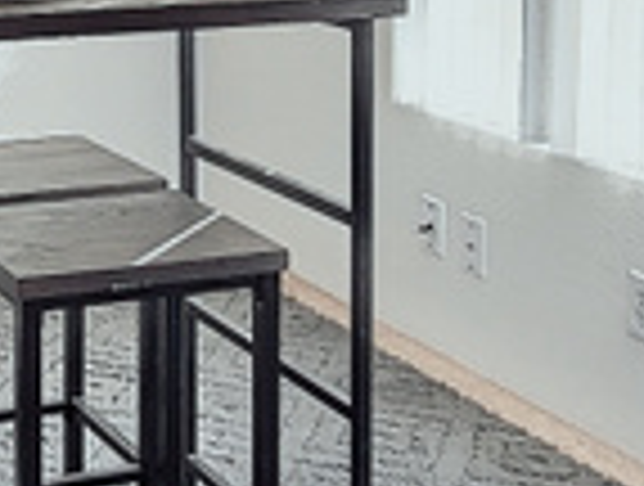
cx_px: -23
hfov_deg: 30.4
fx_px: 1082
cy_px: -166
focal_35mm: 58
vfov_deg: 22.4
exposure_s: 1/2
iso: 100
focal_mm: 2.2
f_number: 2.2
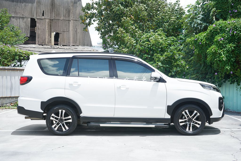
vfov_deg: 28.1
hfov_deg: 41.1
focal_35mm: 48
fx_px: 321
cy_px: 80
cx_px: 120
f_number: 8
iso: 100
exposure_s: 1/160
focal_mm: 48
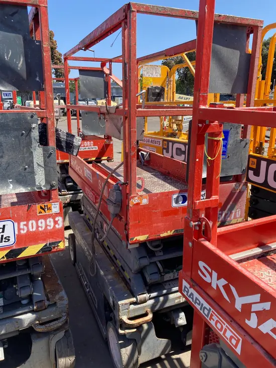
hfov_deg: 49.8
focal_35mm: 28
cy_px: 184
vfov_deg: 63.4
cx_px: 138
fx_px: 298
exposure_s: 1/813
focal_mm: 3.99
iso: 20
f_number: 1.8
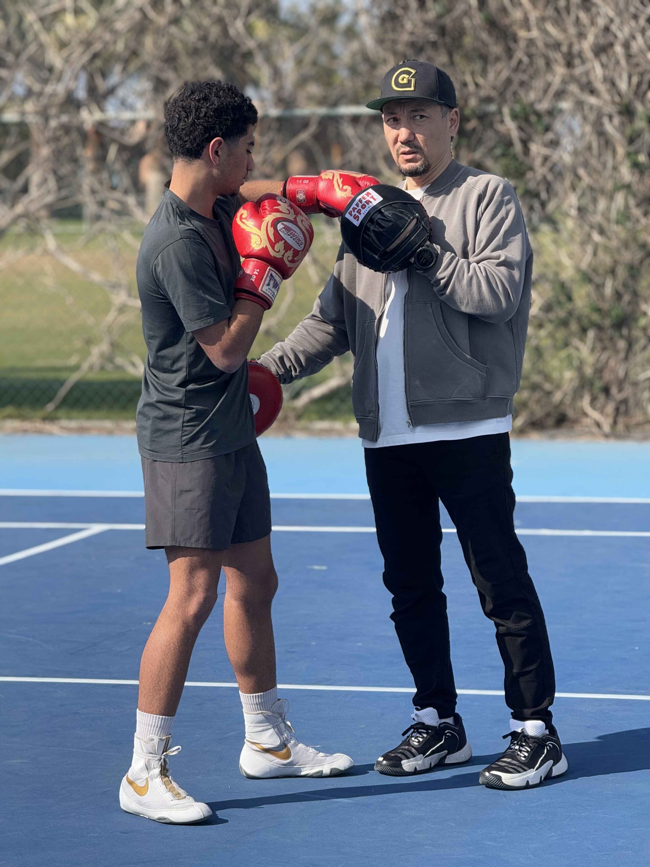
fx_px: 3004
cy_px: 434
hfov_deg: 12.3
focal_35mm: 120
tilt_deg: -4.3
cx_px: 325
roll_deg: +1.0
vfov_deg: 16.4
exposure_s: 1/1018
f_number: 2.8
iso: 64
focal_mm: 15.66
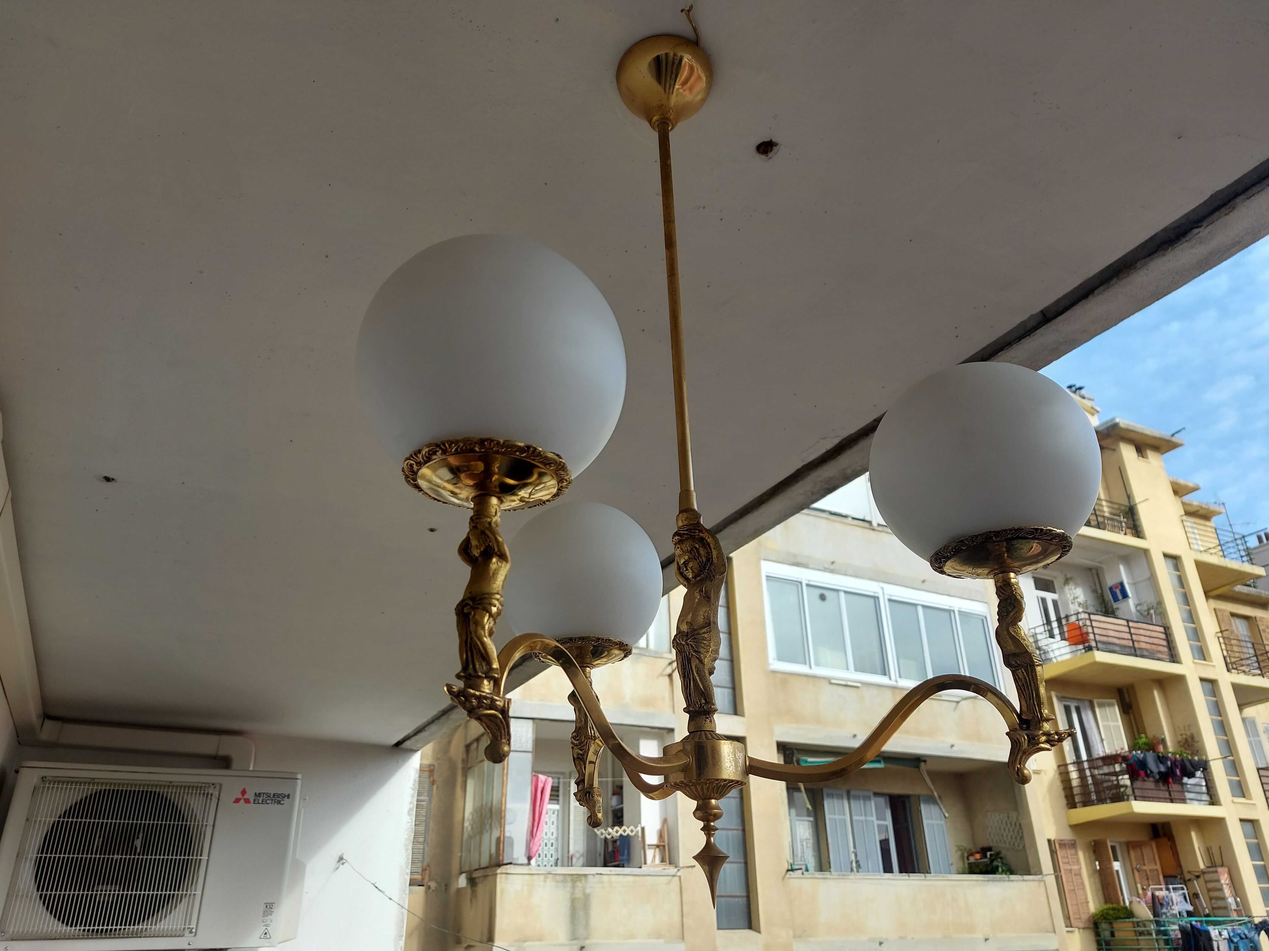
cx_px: 634
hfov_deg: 71.6
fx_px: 880
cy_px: 476
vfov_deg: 56.8
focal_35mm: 24
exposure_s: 1/376
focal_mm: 5.23
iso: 32
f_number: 1.8
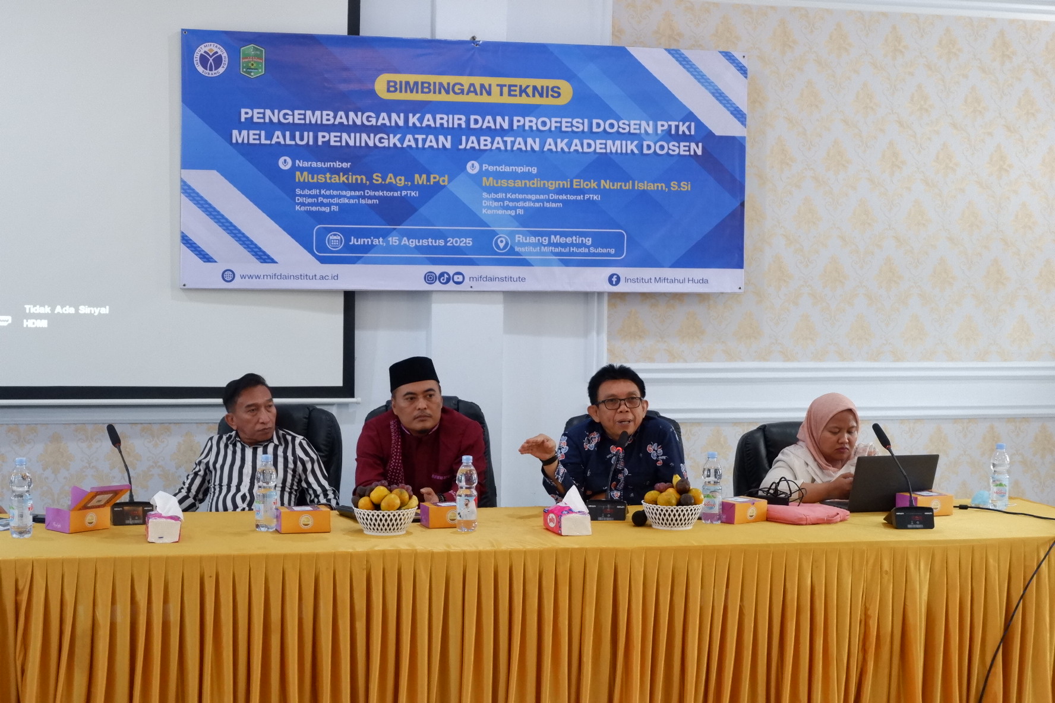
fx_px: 1670
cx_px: 528
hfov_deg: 35.1
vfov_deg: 23.8
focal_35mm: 57
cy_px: 352
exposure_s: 1/80
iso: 3200
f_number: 5.3
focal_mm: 38.7
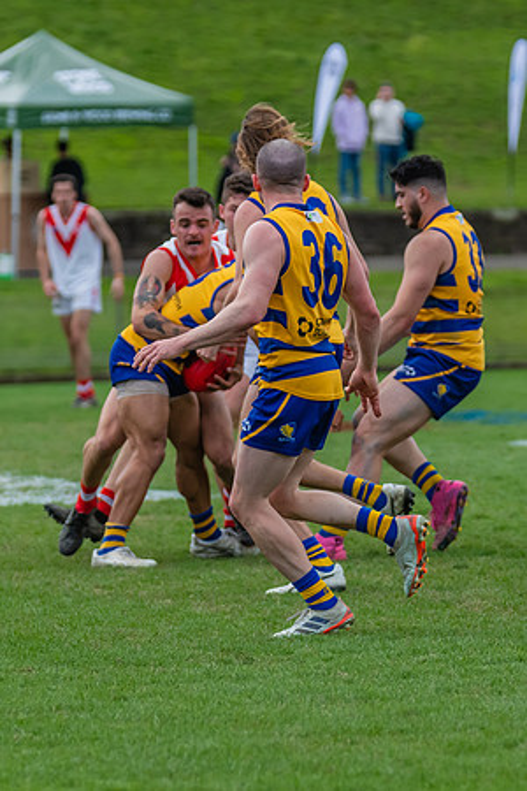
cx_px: 285
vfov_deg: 4.7
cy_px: 477
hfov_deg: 3.1
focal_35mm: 437
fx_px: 9602
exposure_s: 1/1600
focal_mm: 220
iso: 800
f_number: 5.6
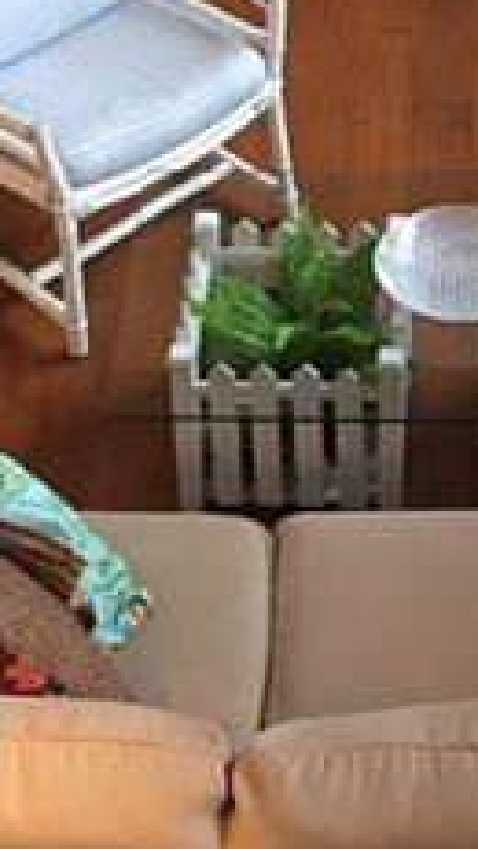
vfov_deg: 19.4
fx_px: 2365
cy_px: -110
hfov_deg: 11.5
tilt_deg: -30.9
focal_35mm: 105
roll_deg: -0.1
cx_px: 382
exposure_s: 1/30
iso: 125
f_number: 2.2
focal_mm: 4.15
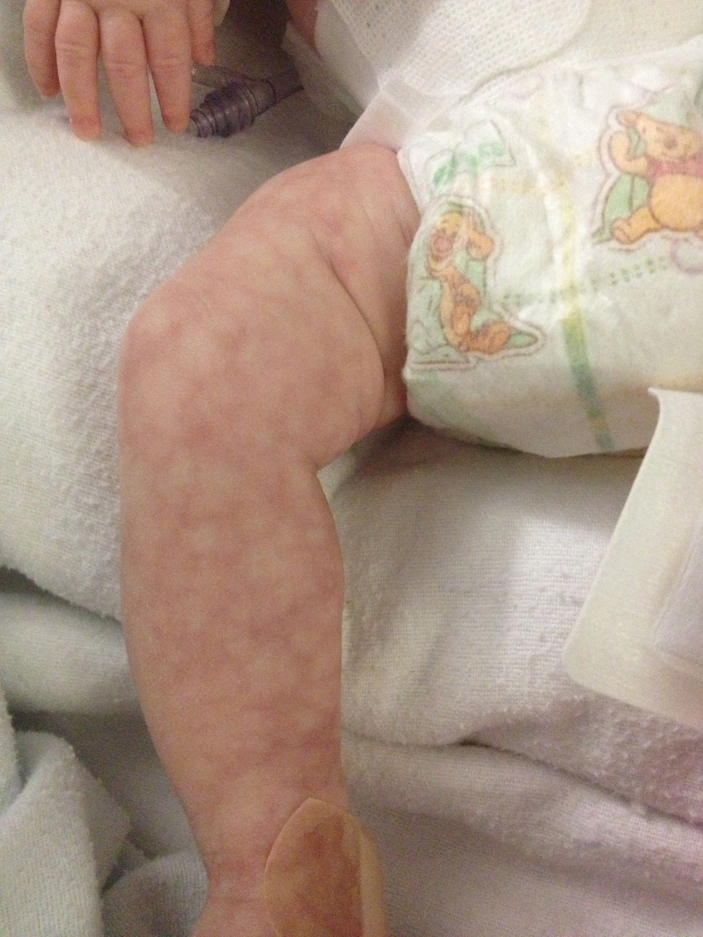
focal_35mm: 35
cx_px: 352
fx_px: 948
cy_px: 468
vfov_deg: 52.6
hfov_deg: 40.7
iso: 640
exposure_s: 1/15
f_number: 2.4
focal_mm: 4.28
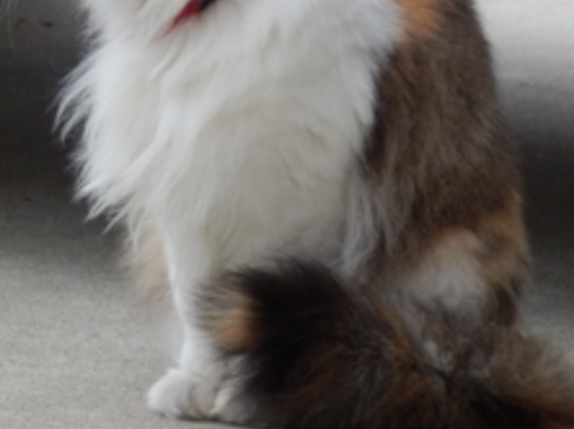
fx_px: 8183
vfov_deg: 3.0
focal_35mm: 494
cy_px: 114
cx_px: 331
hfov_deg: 4.0
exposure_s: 1/200
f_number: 6.4
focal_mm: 48.9
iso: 640
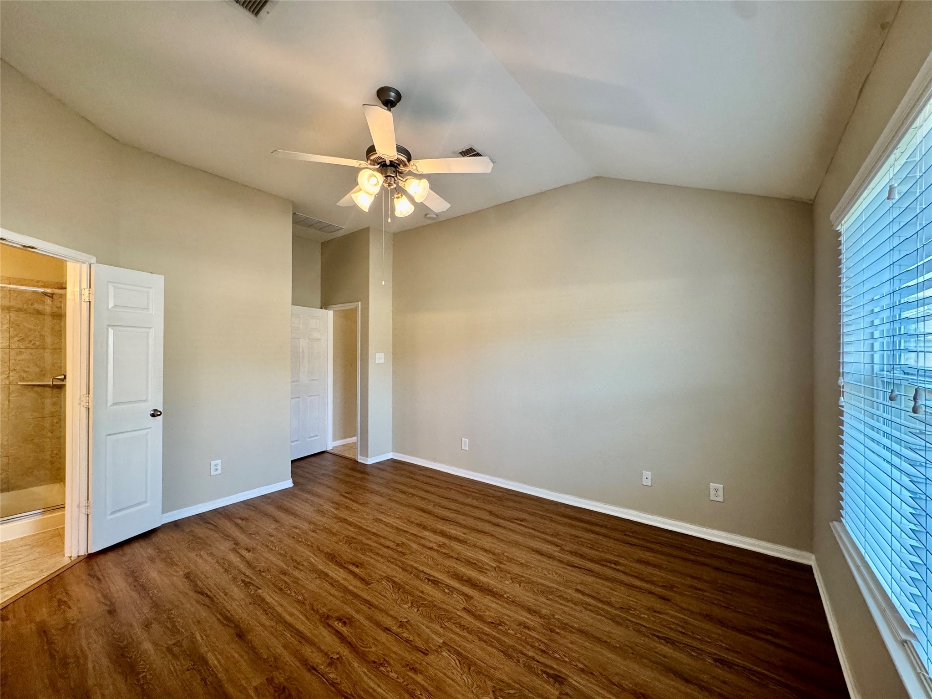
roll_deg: -0.2
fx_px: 377
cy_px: 350
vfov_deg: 85.7
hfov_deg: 102.1
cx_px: 466
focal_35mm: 14
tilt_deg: +0.7
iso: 320
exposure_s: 1/120
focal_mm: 2.22
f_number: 2.2
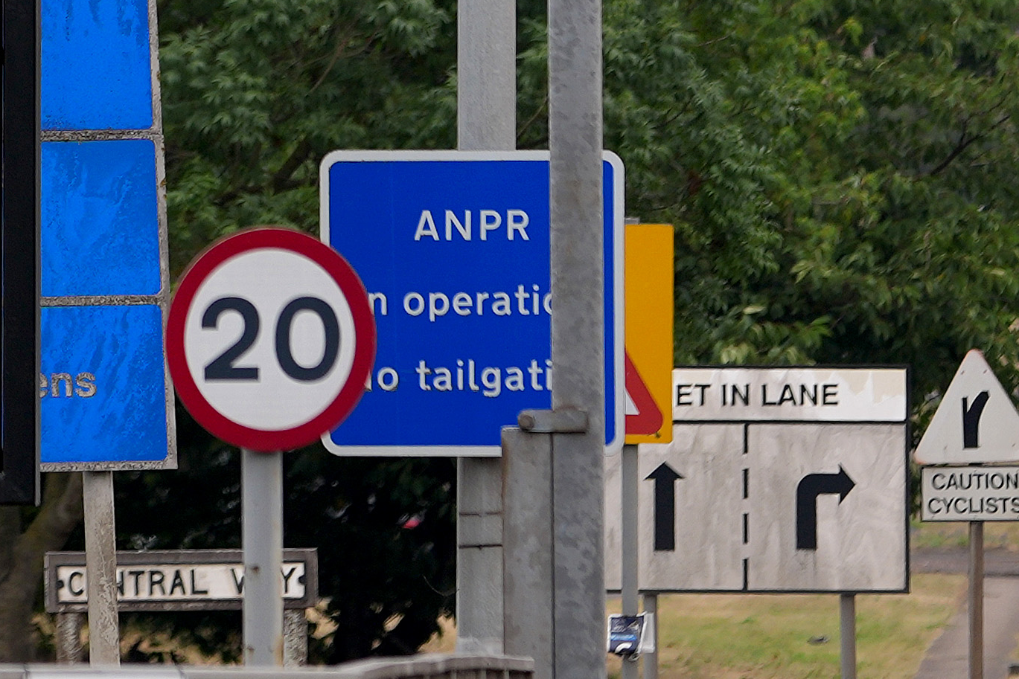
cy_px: -966
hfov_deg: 2.5
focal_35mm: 836
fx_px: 23664
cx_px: -791
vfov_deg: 1.6
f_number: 3.5
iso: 100
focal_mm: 135
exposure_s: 1/500
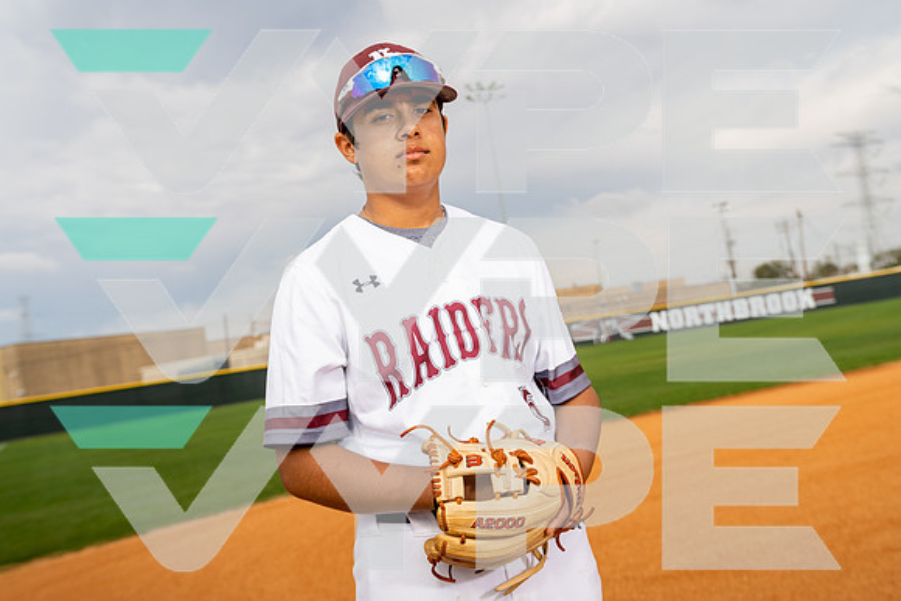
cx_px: 450
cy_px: 300
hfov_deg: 51.9
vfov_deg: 36.0
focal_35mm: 37
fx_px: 926
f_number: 4.5
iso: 100
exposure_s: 1/640
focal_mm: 37
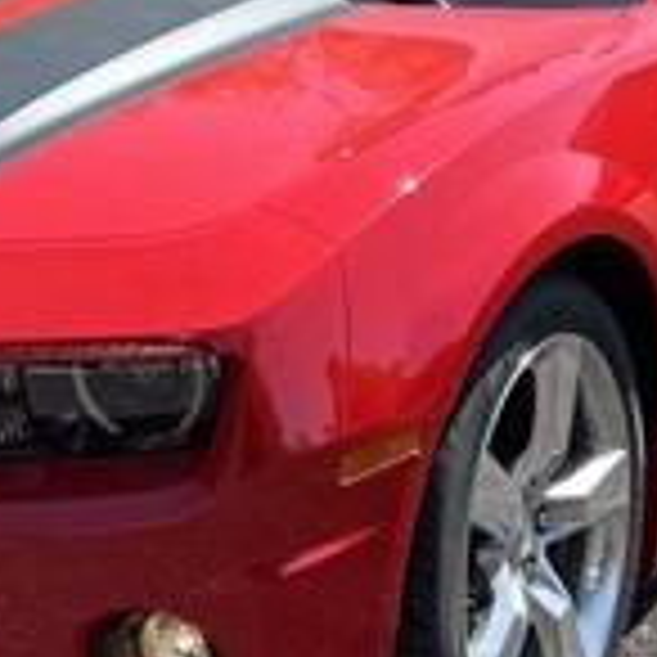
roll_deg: -0.4
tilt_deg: -9.0
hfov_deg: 16.4
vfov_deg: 16.3
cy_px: 7
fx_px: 2255
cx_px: 117
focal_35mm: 105
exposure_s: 1/781
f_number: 1.6
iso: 50
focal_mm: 5.96
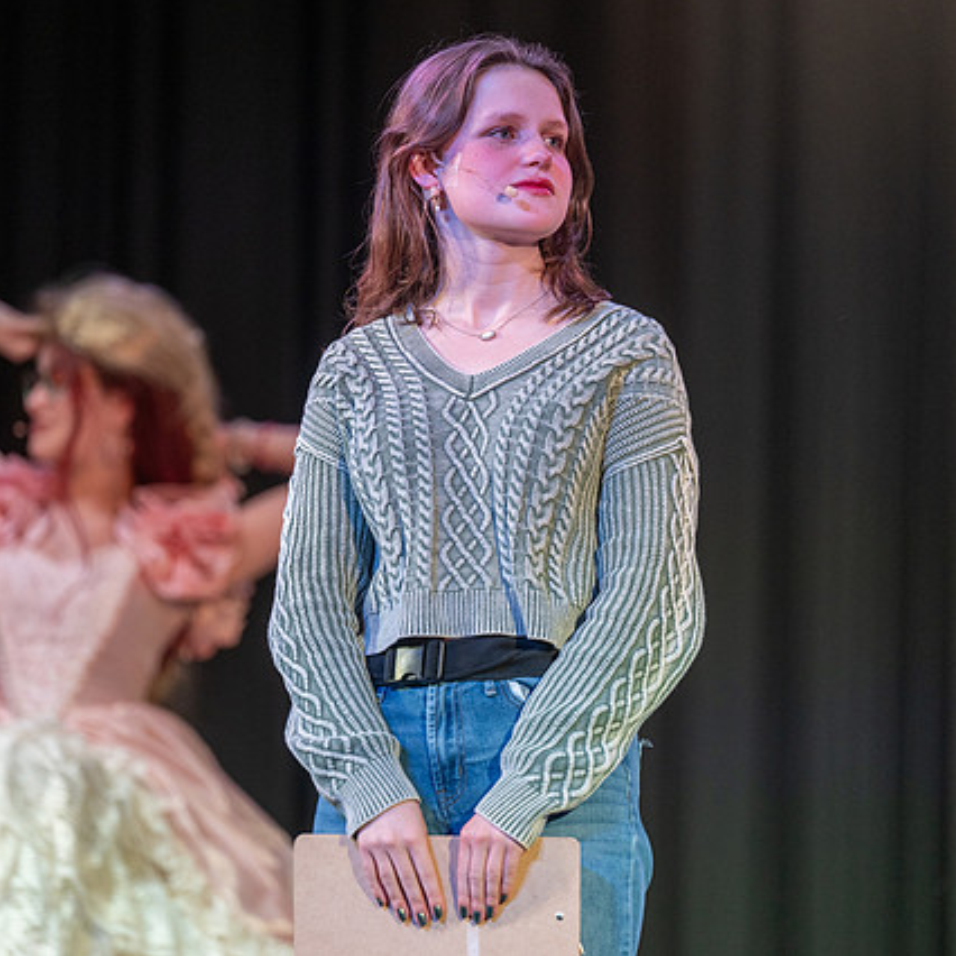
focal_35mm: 290
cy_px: 438
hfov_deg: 6.0
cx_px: 421
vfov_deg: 6.0
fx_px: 9061
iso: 800
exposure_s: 1/250
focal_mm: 200
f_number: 2.8
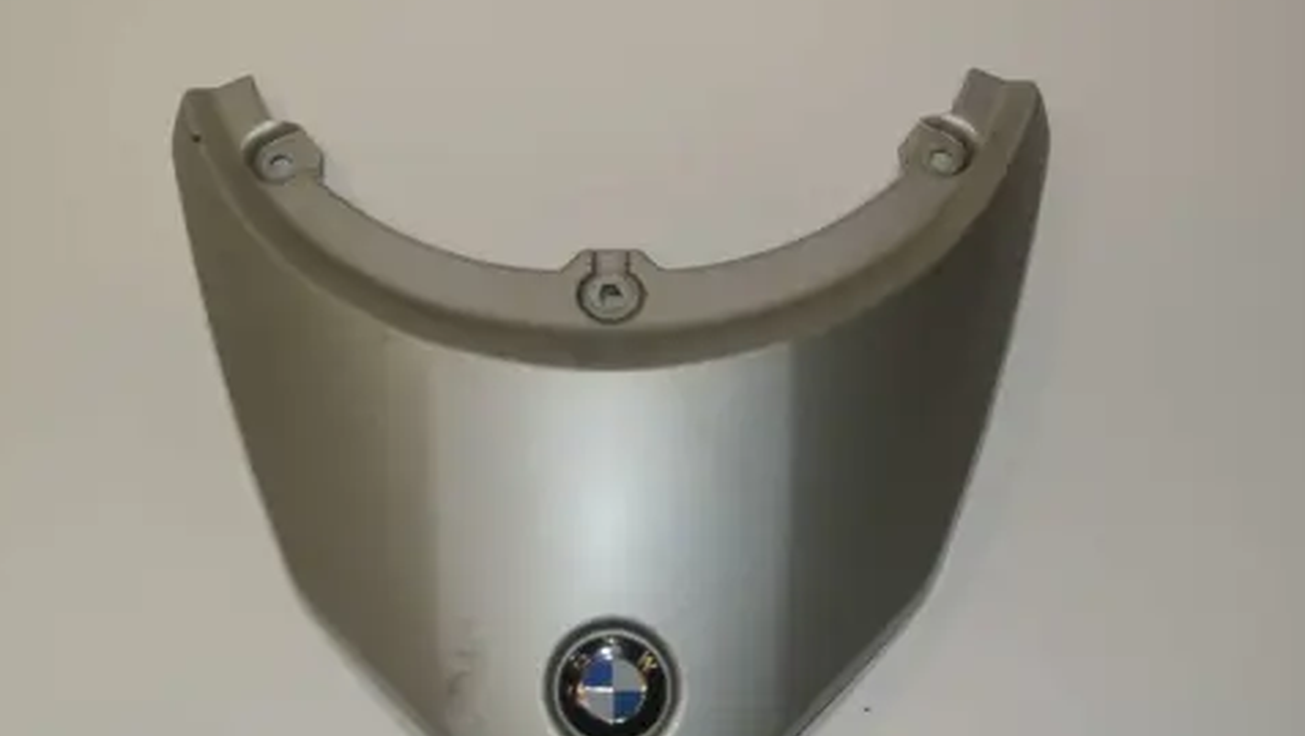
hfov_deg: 39.8
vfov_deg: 23.1
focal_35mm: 52
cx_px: 616
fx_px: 1800
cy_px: 449
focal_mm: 16.3
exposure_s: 1/60
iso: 200
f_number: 4.2
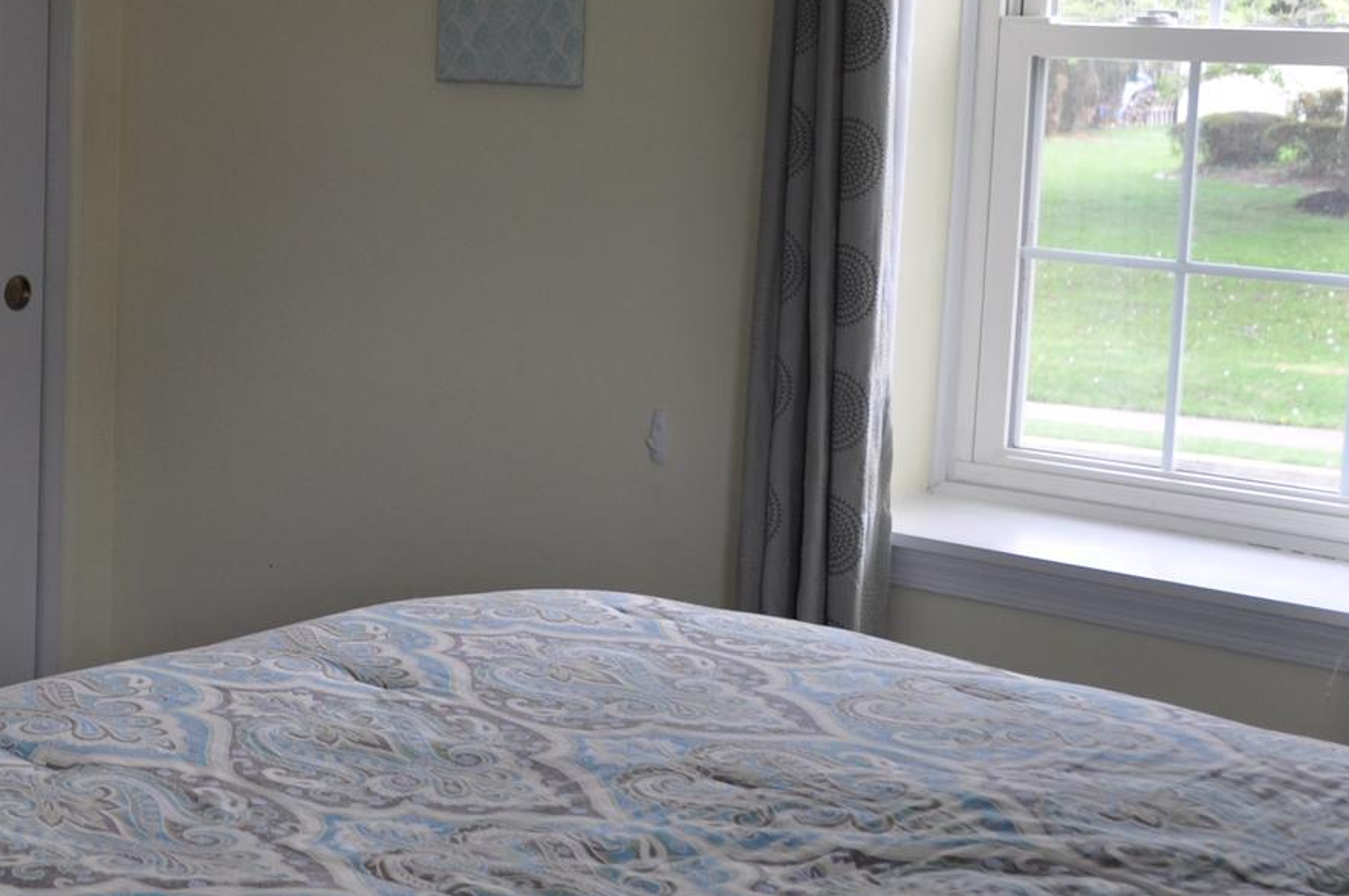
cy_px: 338
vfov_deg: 18.6
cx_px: -50
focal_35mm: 73
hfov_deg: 26.0
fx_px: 2738
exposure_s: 1/60
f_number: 4
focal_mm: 21
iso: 200
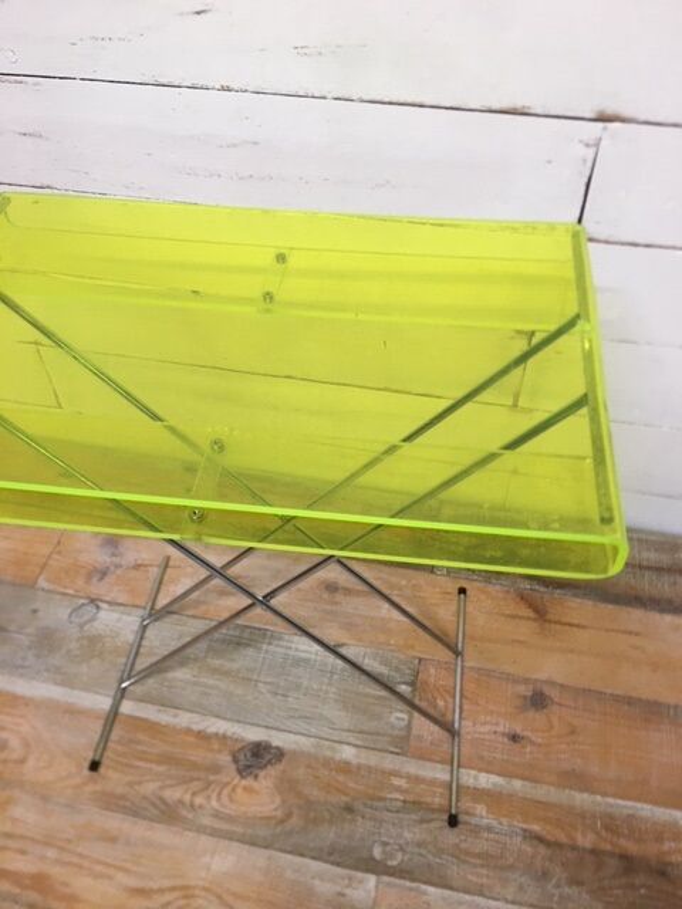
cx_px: 341
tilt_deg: -46.6
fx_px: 762
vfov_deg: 61.7
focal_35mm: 29
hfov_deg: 48.2
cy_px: 454
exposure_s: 1/33
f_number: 2.2
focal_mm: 4.15
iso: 64
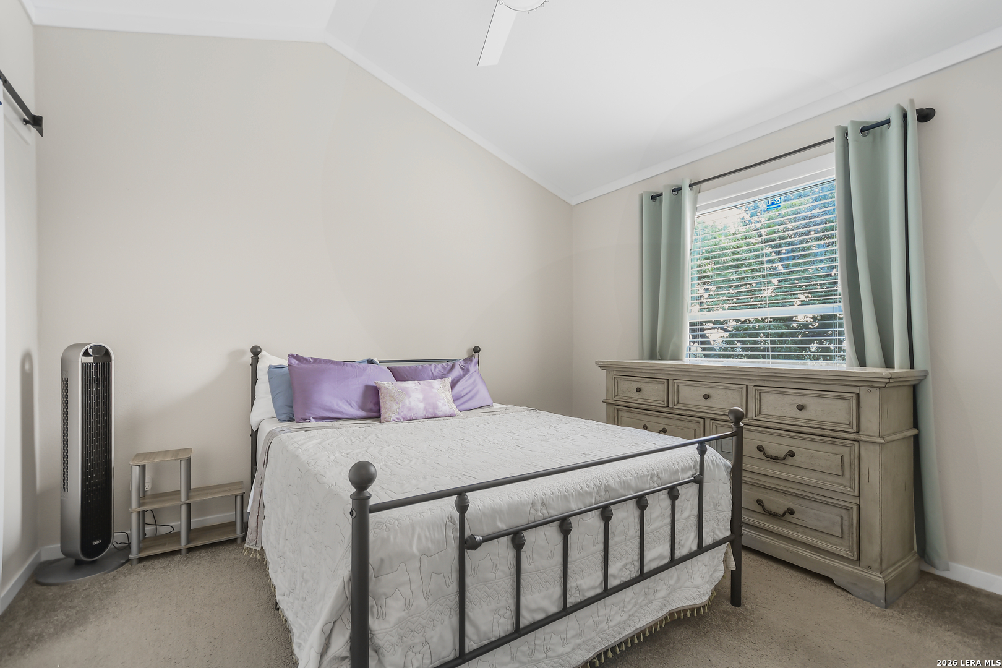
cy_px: 334
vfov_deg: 77.3
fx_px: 417
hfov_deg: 100.4
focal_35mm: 15
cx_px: 501
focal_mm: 10
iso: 125
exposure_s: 1/3
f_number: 5
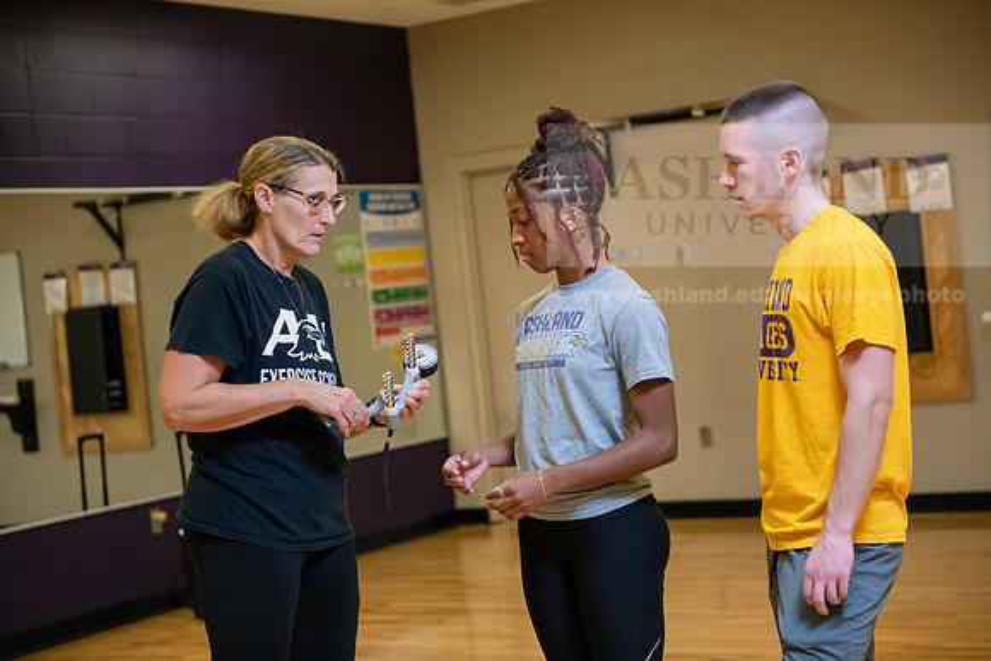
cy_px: 330
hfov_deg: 28.8
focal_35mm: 70
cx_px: 496
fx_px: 1927
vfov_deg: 19.5
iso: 640
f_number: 3.2
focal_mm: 70
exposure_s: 1/160
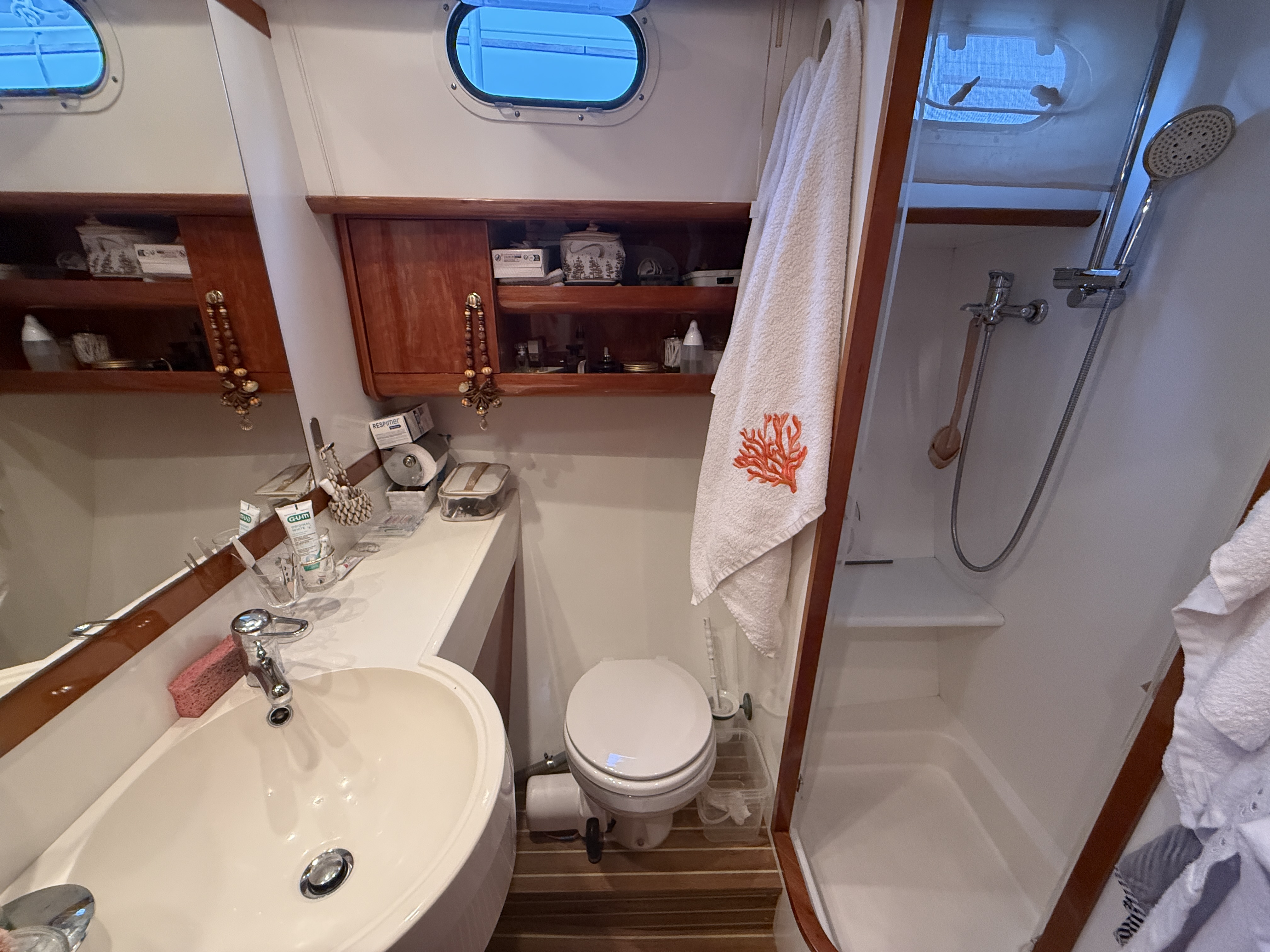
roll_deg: -0.5
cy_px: 476
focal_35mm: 14
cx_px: 635
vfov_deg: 85.7
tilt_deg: -20.1
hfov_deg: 102.1
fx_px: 514
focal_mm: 2.22
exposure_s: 1/60
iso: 500
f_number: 2.2
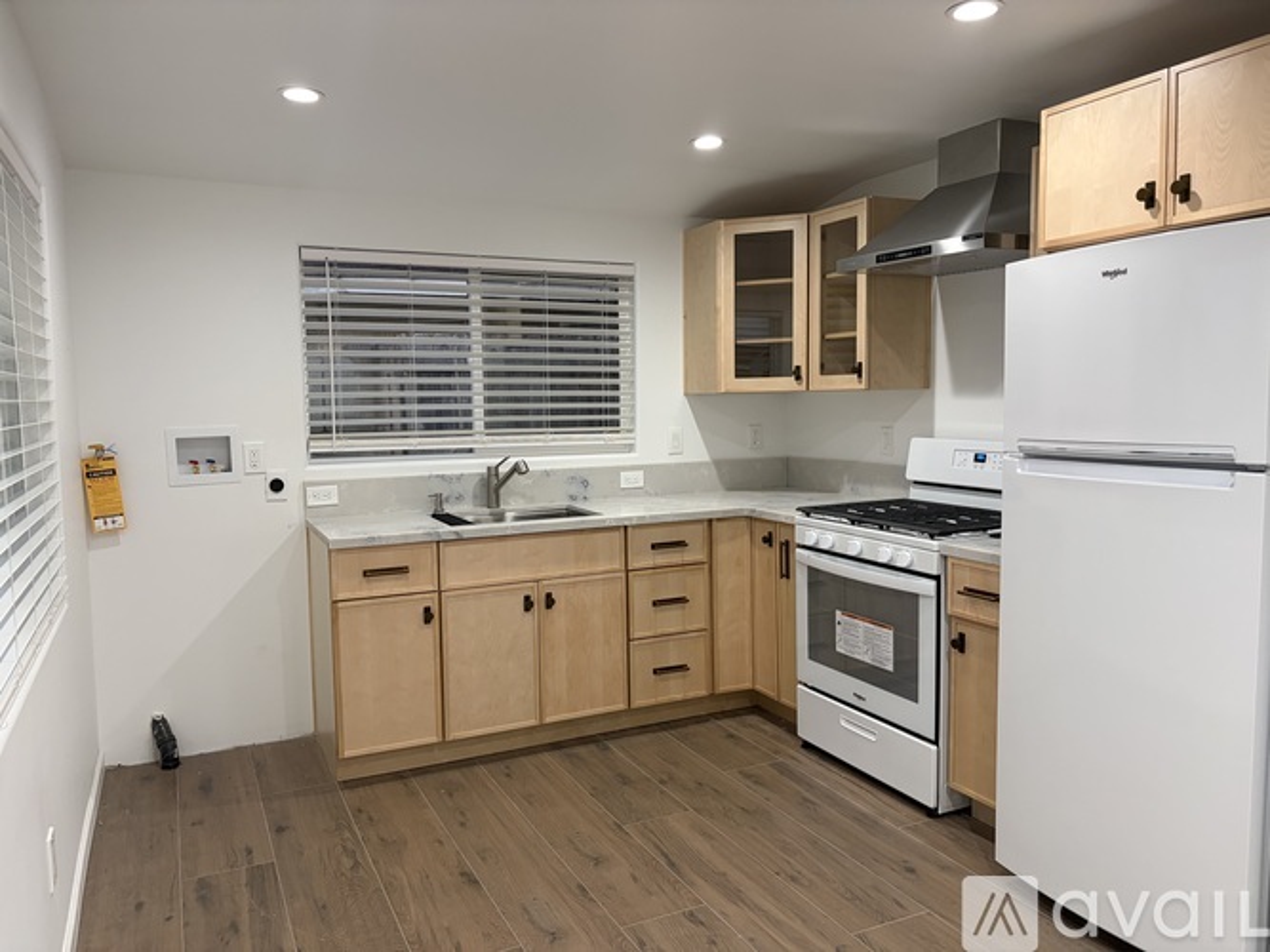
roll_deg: +1.4
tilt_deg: -4.7
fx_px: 954
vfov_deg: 53.0
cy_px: 476
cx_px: 635
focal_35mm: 26
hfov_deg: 67.3
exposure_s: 1/60
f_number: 1.6
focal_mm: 5.96
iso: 200
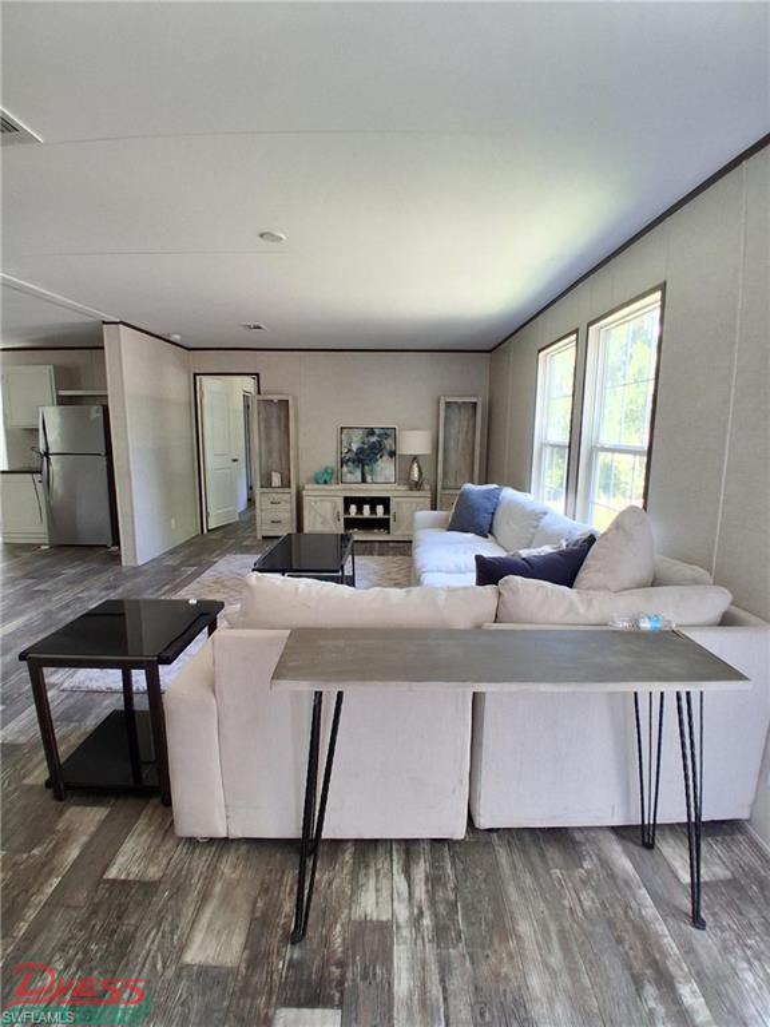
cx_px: 385
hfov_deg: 74.7
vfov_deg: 91.0
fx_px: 504
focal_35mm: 17
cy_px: 514
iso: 125
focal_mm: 1.4
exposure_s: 1/40
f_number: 2.2
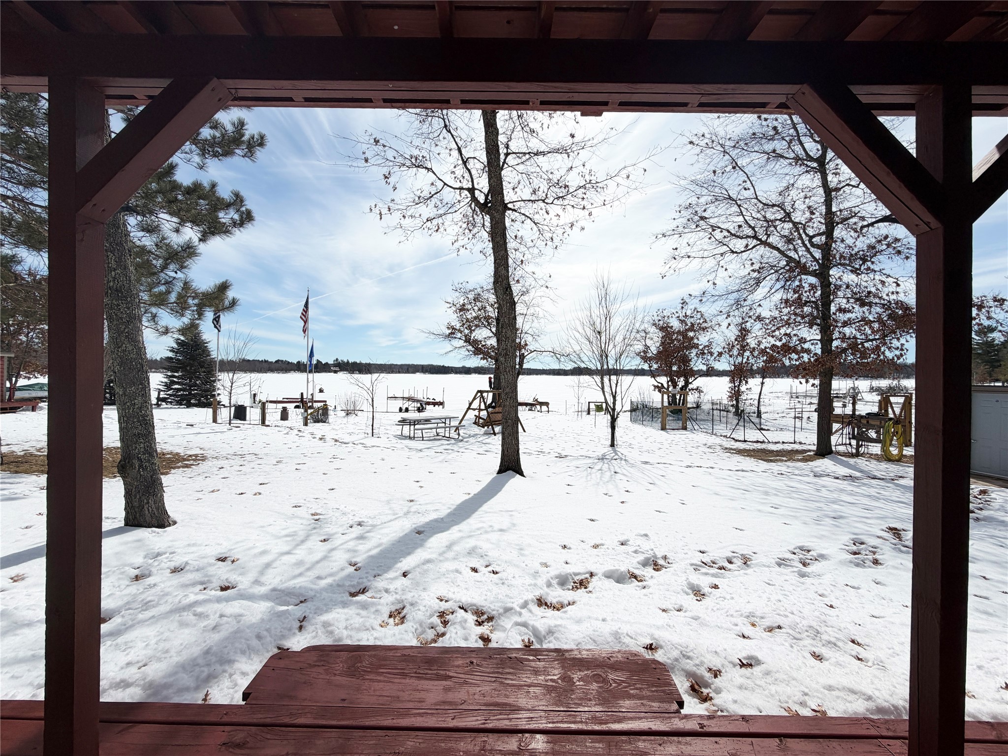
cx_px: 504
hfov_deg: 102.1
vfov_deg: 85.7
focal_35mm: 14
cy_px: 378
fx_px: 408
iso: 20
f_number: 2.2
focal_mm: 2.22
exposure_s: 1/3289
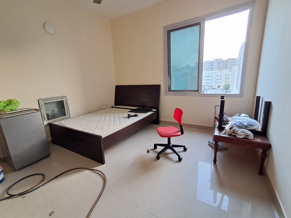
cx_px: 146
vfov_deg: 78.1
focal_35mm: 16
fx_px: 135
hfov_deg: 94.5
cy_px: 109
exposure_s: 1/40
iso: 160
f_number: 2.2
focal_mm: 1.64
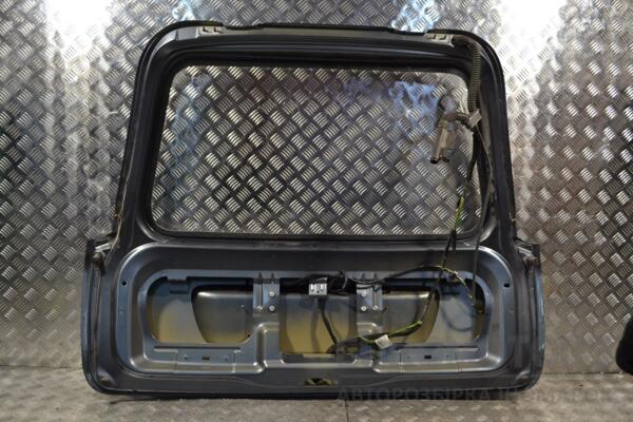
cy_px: 211
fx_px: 580
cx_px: 316
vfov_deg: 40.0
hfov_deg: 57.2
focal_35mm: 33
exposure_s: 1/125
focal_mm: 22
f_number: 5.6
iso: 400
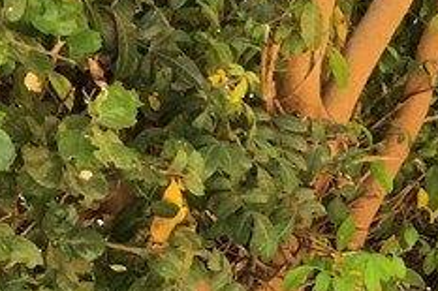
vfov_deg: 10.2
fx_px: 1556
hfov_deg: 13.4
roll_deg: -0.3
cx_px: 910
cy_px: 484
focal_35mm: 128
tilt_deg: -6.2
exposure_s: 1/40
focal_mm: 4
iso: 25
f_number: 1.8
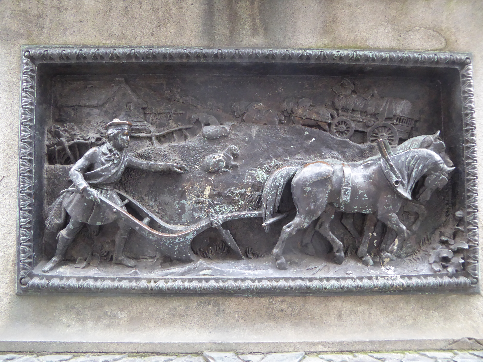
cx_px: 242
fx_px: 349
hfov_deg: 69.4
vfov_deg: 54.9
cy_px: 181
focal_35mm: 25
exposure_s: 1/50
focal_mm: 4.3
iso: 400
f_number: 3.3
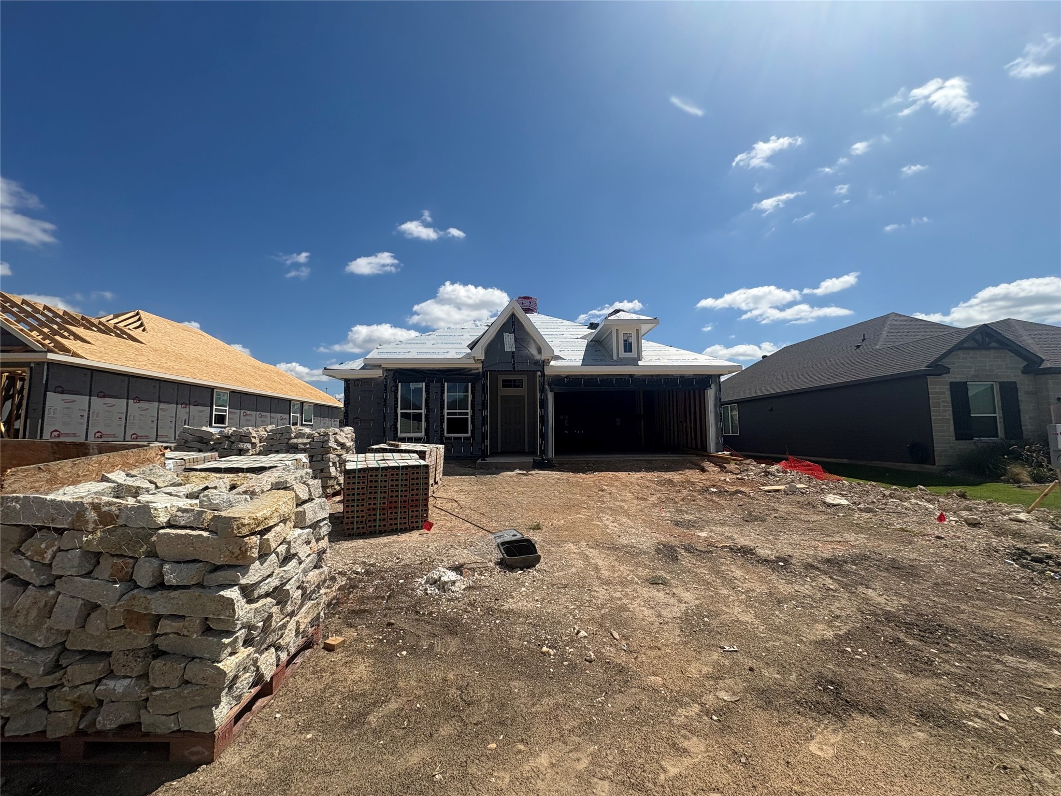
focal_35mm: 14
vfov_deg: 85.7
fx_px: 429
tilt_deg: +6.1
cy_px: 398
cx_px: 530
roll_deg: +2.0
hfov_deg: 102.1
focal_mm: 2.22
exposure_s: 1/3390
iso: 50
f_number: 2.2
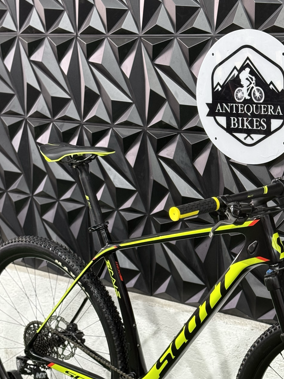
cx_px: 217
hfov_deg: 19.0
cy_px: 240
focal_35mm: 77
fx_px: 842
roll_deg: +0.3
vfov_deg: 25.3
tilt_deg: -14.2
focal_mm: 6.76
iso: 160
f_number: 1.78
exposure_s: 1/60
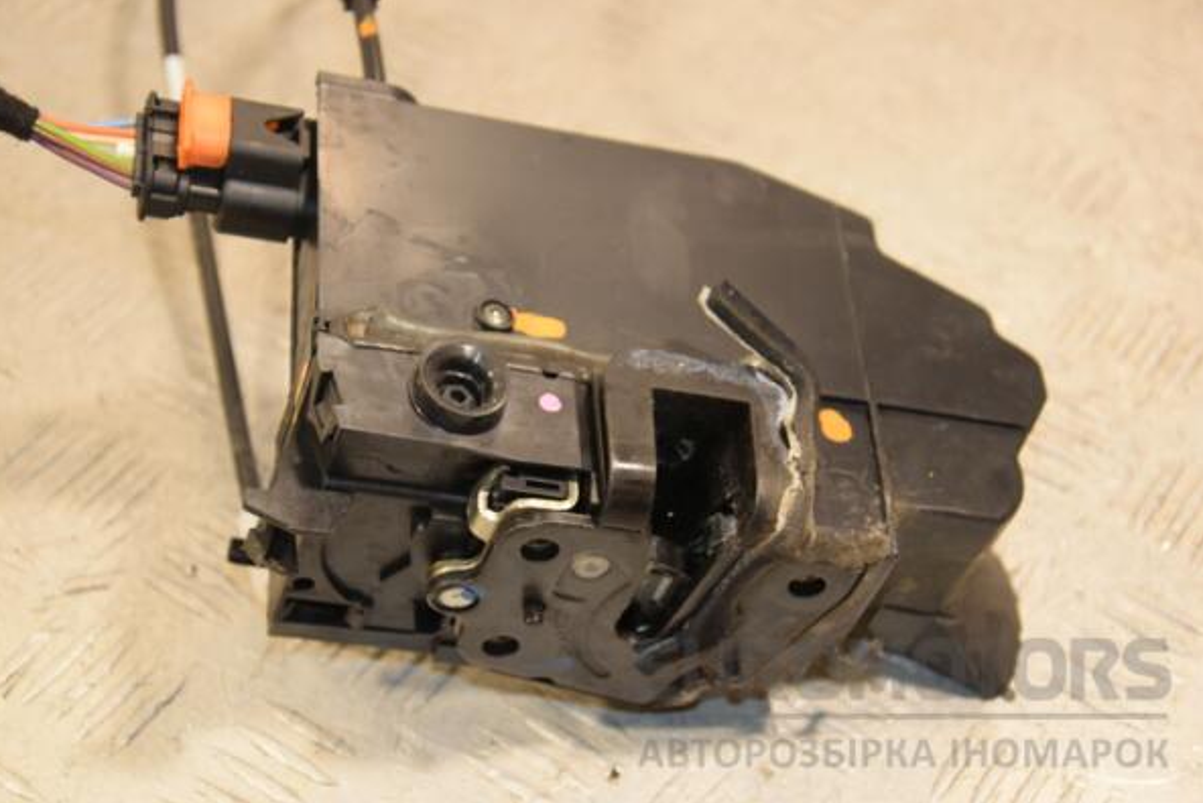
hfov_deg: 26.6
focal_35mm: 76
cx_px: 599
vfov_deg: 18.0
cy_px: 398
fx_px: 2540
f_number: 5
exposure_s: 1/125
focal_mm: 50
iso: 800
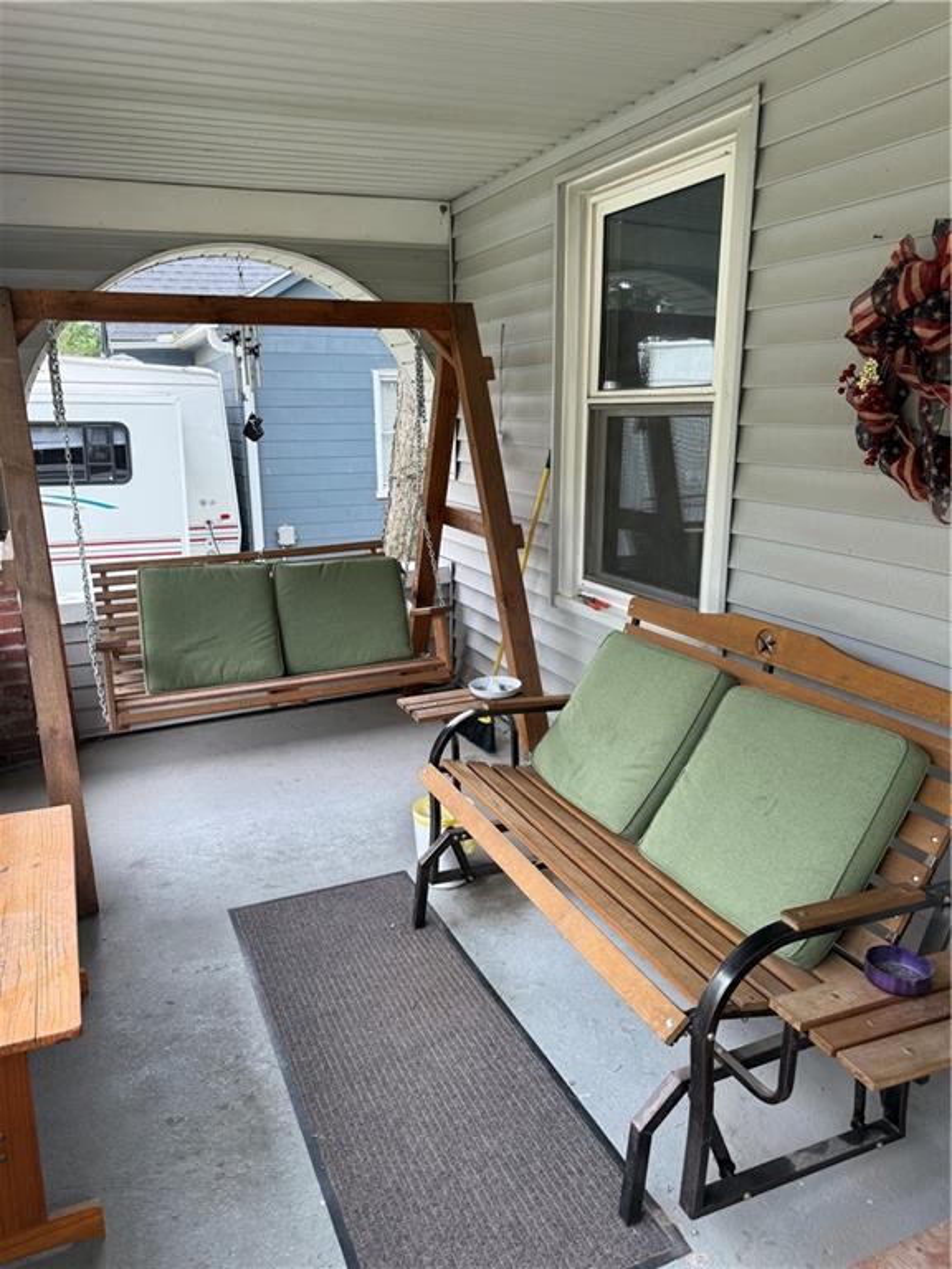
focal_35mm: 24
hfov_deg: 56.8
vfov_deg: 71.6
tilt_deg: -12.3
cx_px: 476
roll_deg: +0.1
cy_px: 634
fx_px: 880
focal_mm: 6.76
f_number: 1.78
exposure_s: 1/491
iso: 80
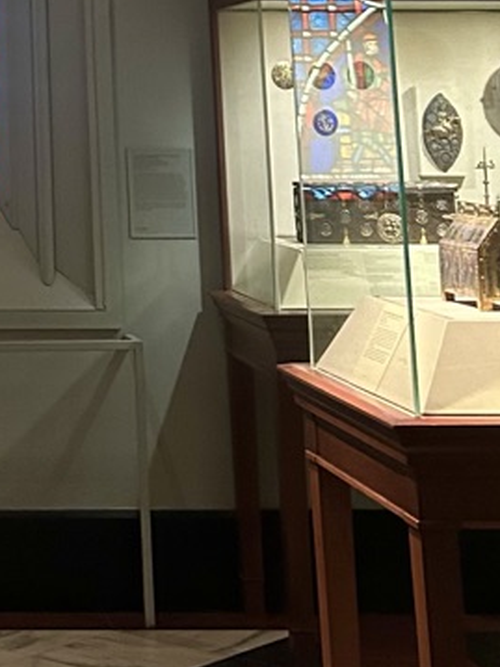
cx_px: -165
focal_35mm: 87
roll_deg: +0.0
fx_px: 1677
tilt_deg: +12.8
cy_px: -329
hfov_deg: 16.0
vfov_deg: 19.6
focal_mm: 5.7
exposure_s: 1/40
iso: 500
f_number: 1.5
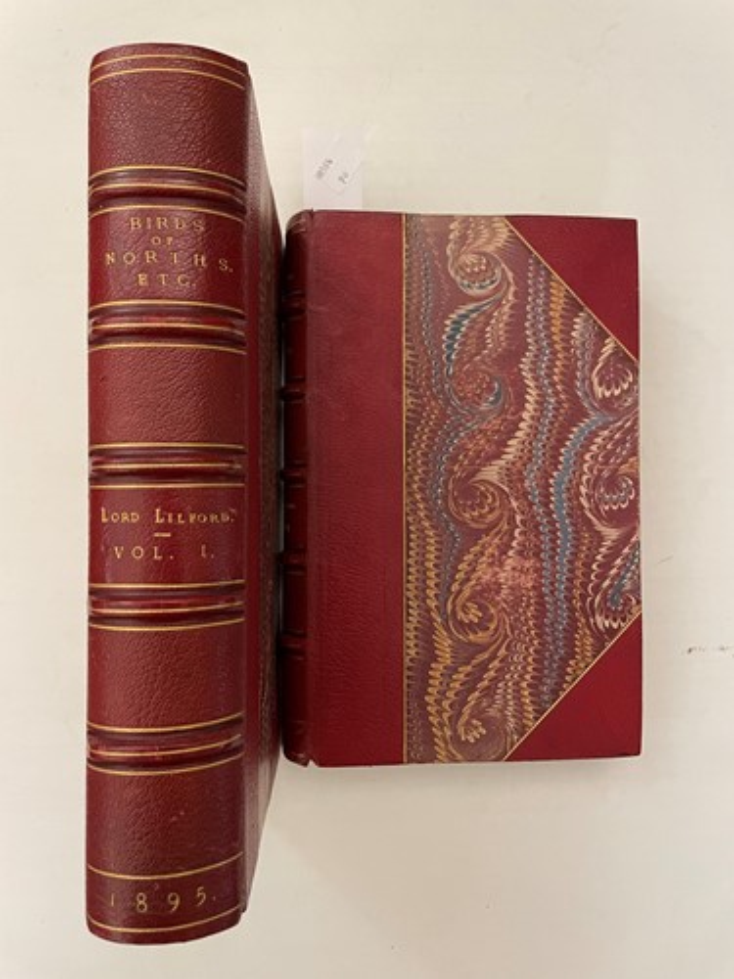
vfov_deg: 67.3
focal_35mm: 26
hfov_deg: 53.1
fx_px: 735
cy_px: 490
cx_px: 367
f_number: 1.6
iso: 320
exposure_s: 1/50
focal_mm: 4.2
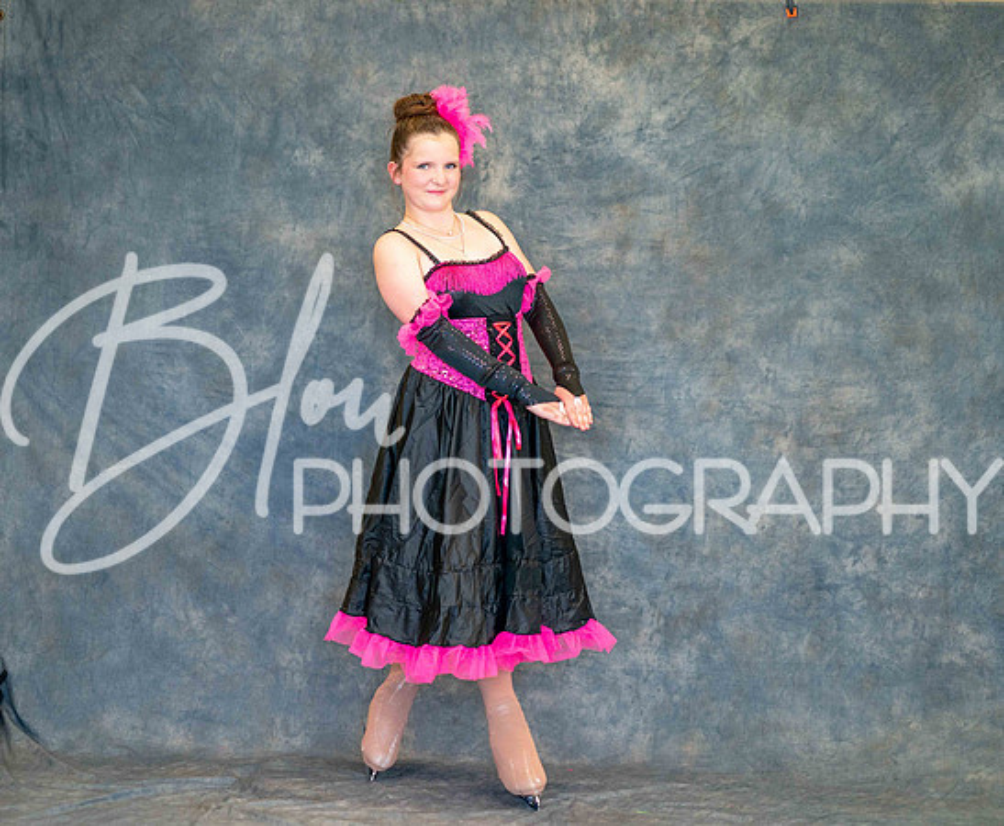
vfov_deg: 15.5
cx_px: 395
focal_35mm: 101
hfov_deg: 18.8
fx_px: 3036
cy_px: 398
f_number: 1.8
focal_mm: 85
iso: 1250
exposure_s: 1/250
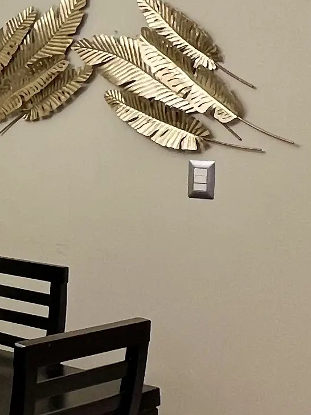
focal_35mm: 72
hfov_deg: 17.1
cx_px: -233
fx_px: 862
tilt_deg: -4.0
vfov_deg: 27.0
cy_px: 189
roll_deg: +0.7
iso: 125
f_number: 1.8
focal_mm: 1.57
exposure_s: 1/30
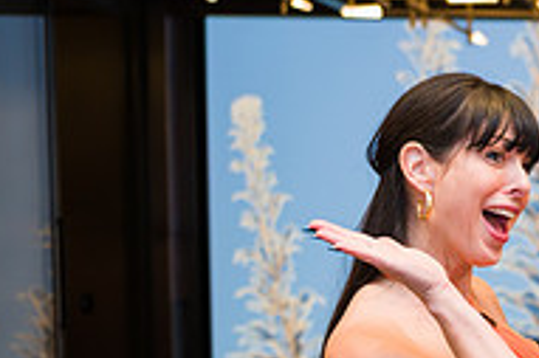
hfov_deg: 17.8
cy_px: 364
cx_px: 801
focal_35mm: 103
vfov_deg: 13.1
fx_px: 1541
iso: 400
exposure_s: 1/200
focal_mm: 34
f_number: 3.2
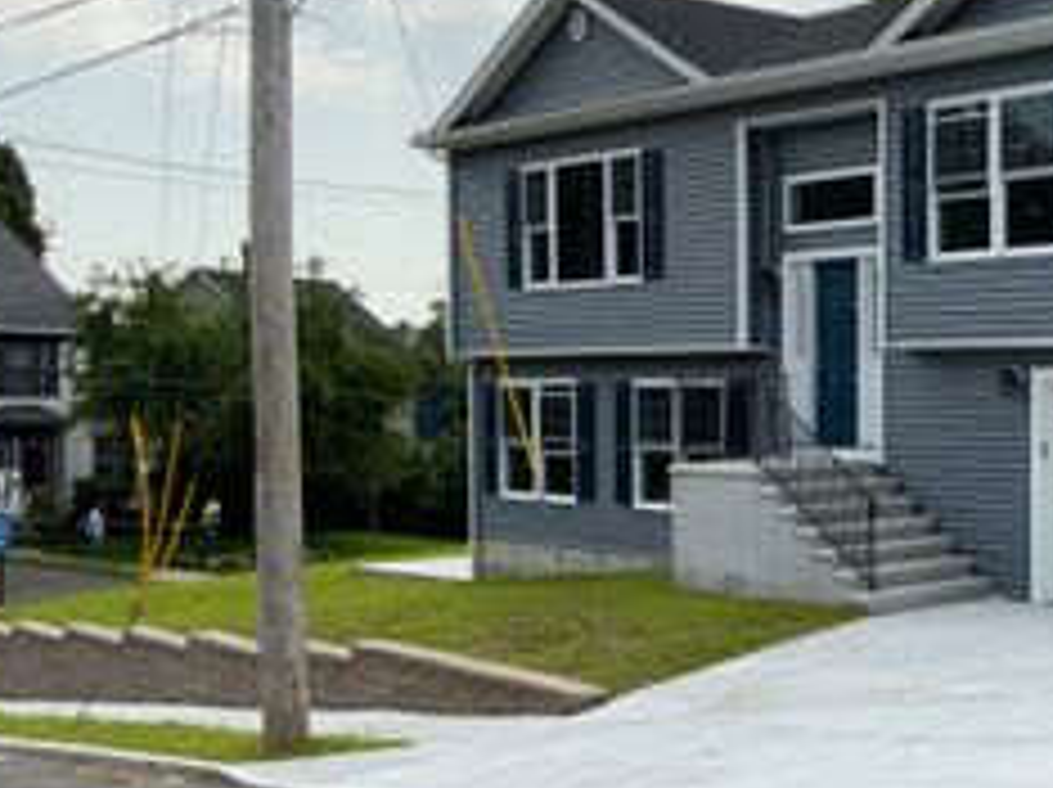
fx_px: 1884
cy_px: 417
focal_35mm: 62
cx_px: 1058
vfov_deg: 23.6
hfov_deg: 29.2
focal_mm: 3
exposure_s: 1/1626
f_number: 1.8
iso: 16
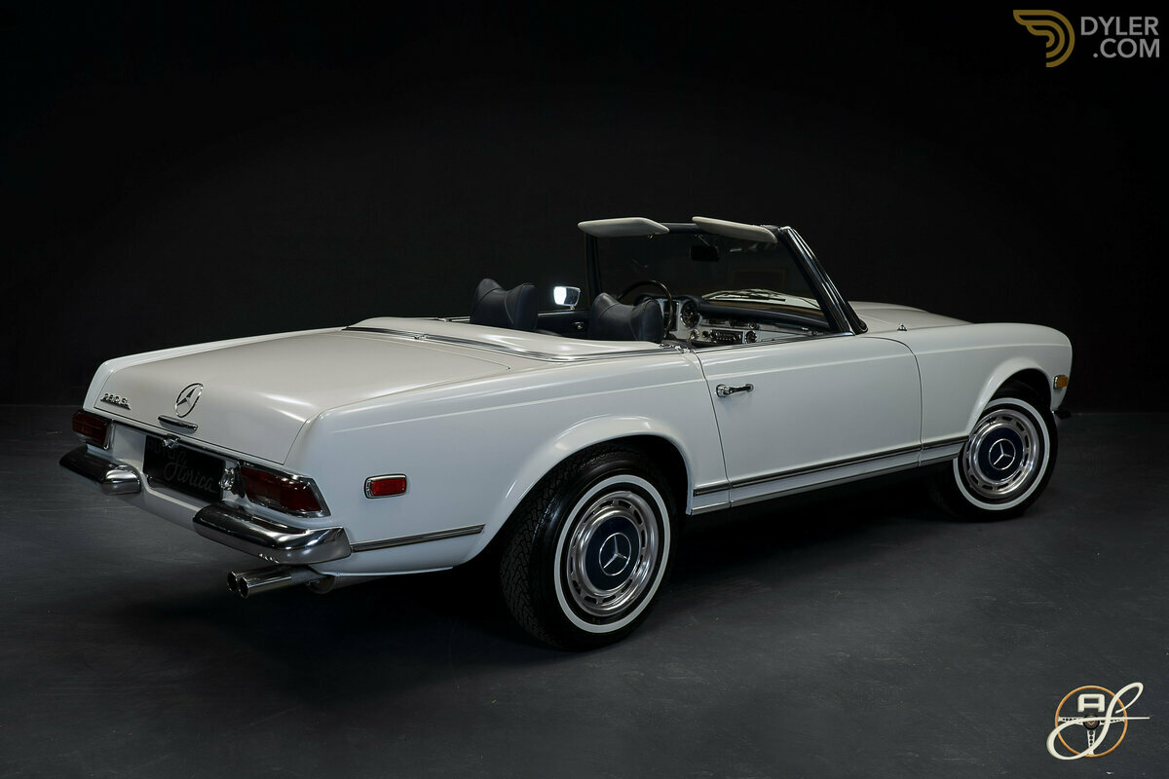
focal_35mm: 37
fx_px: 1201
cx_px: 584
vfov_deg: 35.9
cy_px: 390
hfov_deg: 51.9
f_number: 9
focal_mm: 37
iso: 250
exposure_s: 1/3
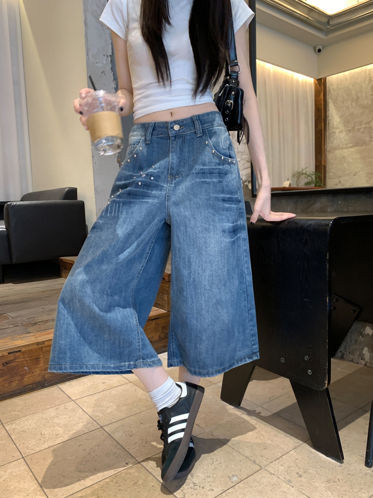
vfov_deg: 67.3
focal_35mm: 26
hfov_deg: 53.1
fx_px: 374
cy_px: 249
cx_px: 186
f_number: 1.8
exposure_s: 1/60
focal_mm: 4.25
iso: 320
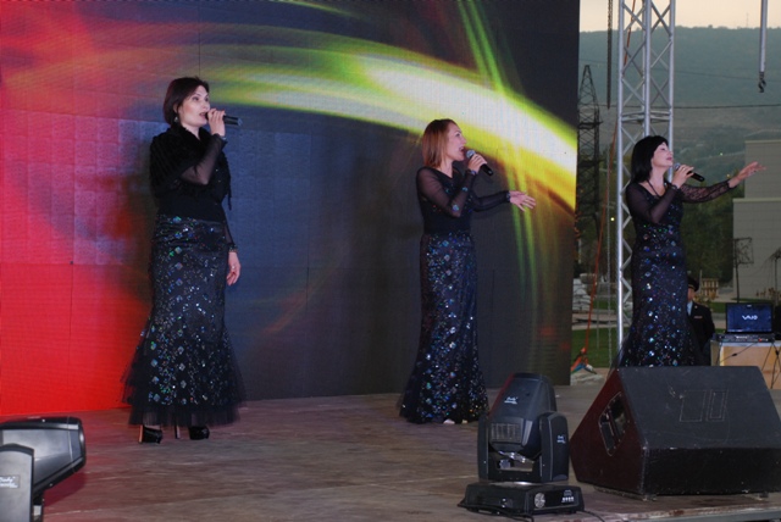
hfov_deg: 26.0
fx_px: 1694
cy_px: 261
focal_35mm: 78
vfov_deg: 17.5
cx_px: 390
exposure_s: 1/60
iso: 500
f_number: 6.3
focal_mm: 52
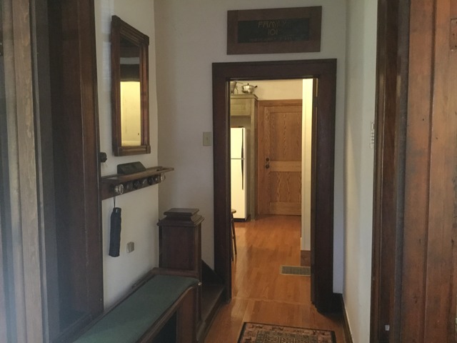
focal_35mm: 31
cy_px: 172
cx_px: 228
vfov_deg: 45.4
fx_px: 409
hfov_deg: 58.4
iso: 500
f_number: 2.4
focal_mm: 3.3
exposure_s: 1/15
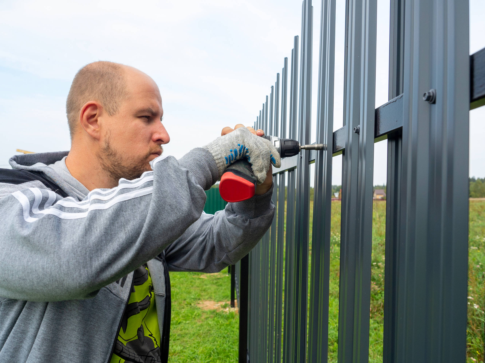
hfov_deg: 71.6
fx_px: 336
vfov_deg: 56.8
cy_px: 182
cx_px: 242
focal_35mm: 24
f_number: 4
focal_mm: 12
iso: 200
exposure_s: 1/640
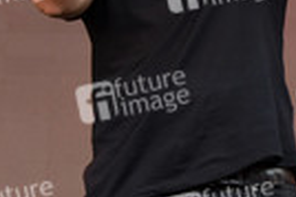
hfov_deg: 7.4
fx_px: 2258
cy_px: -69
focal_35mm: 275
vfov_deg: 5.0
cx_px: 383
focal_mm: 82
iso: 2000
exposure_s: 1/200
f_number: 6.3
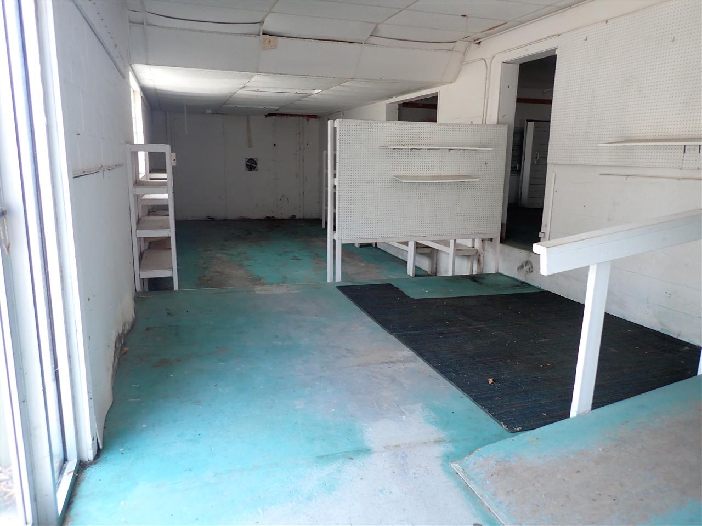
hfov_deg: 69.4
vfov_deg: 54.9
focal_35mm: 25
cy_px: 263
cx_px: 351
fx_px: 507
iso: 200
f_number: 2
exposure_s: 1/40
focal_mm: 4.5
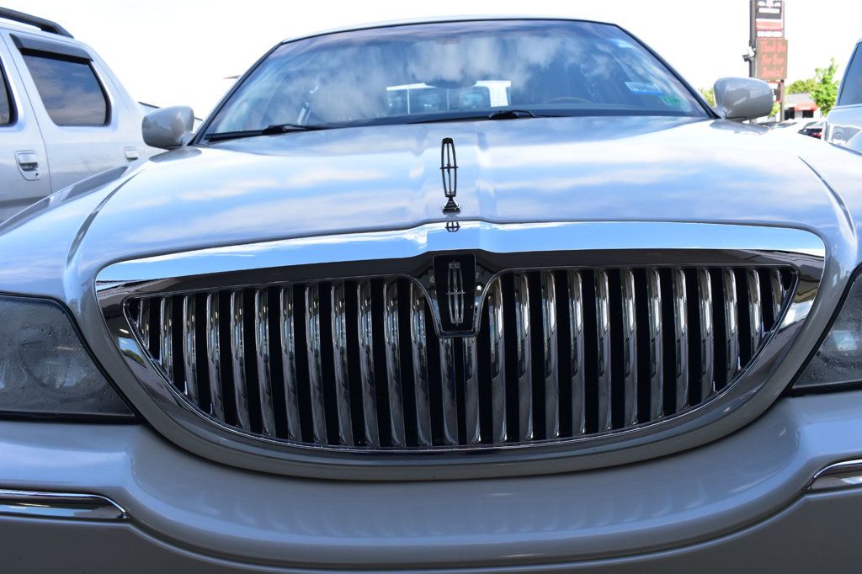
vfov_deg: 38.3
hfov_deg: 55.1
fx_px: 826
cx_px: 431
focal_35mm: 34
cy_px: 287
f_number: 10
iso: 400
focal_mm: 23
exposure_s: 1/200
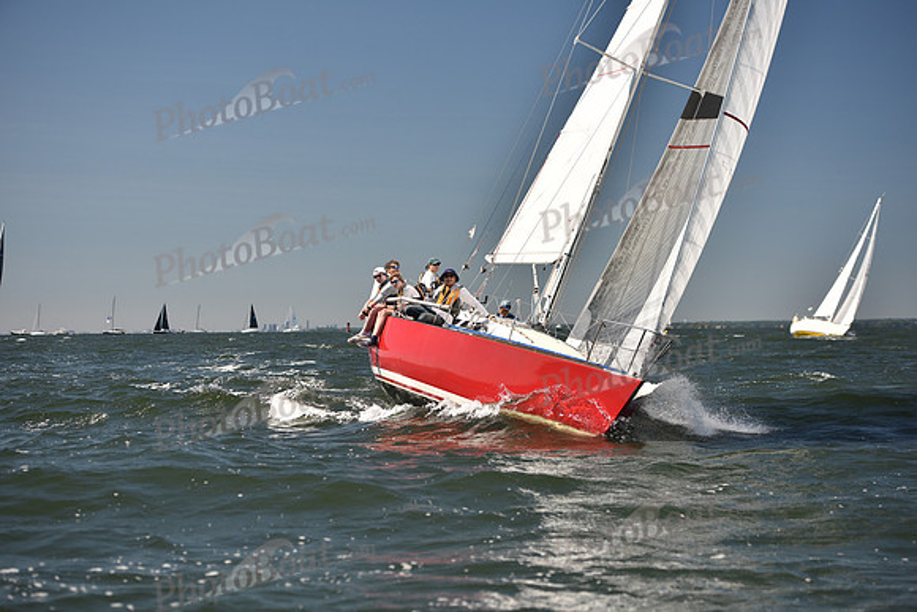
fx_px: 2038
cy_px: 306
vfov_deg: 17.1
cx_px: 458
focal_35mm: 80
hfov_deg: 25.4
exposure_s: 1/1250
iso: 250
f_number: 3.5
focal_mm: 80
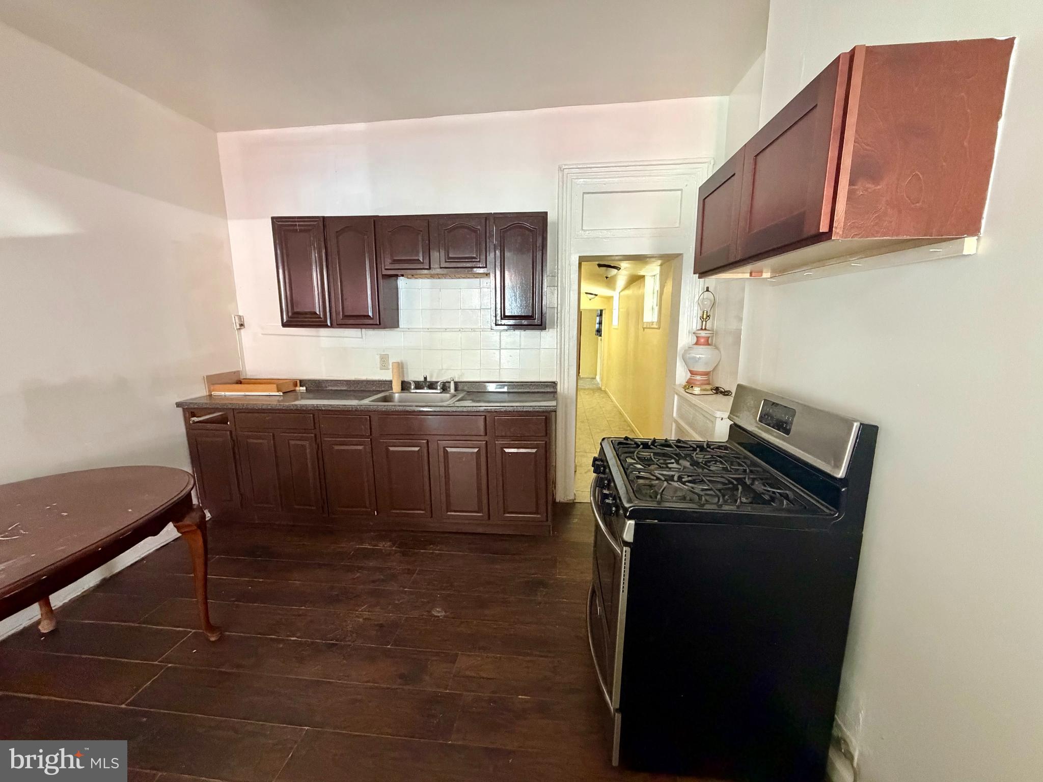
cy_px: 391
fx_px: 422
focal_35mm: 14
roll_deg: +1.5
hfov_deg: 102.1
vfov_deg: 85.7
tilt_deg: -10.4
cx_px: 522
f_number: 2.2
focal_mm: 2.22
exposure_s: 1/60
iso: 640
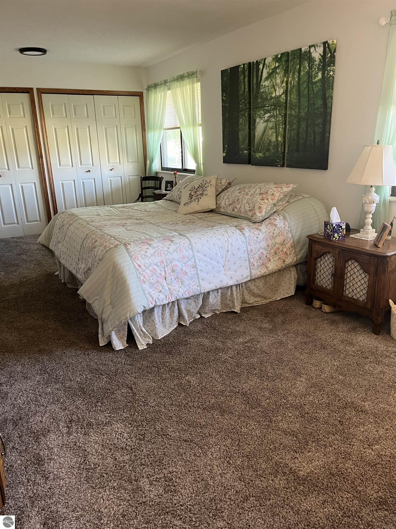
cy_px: 264
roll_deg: +2.1
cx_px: 198
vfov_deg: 67.3
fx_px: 397
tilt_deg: -18.1
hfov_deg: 53.1
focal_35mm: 26
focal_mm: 5.1
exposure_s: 1/60
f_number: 1.6
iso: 320
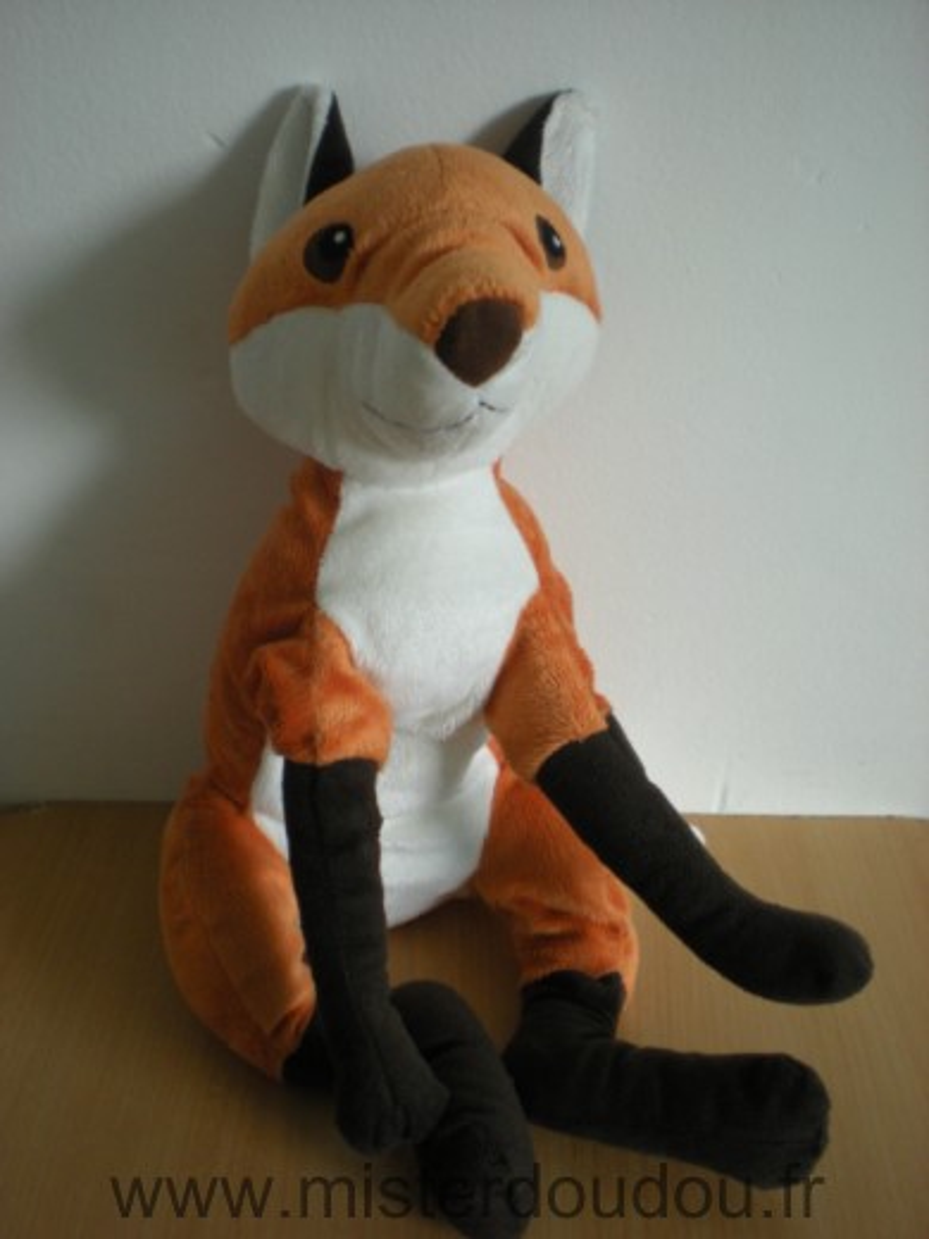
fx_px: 1360
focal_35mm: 38
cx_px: 464
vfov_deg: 49.0
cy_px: 620
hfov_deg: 37.7
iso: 200
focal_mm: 6.3
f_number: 3.1
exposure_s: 1/51.4
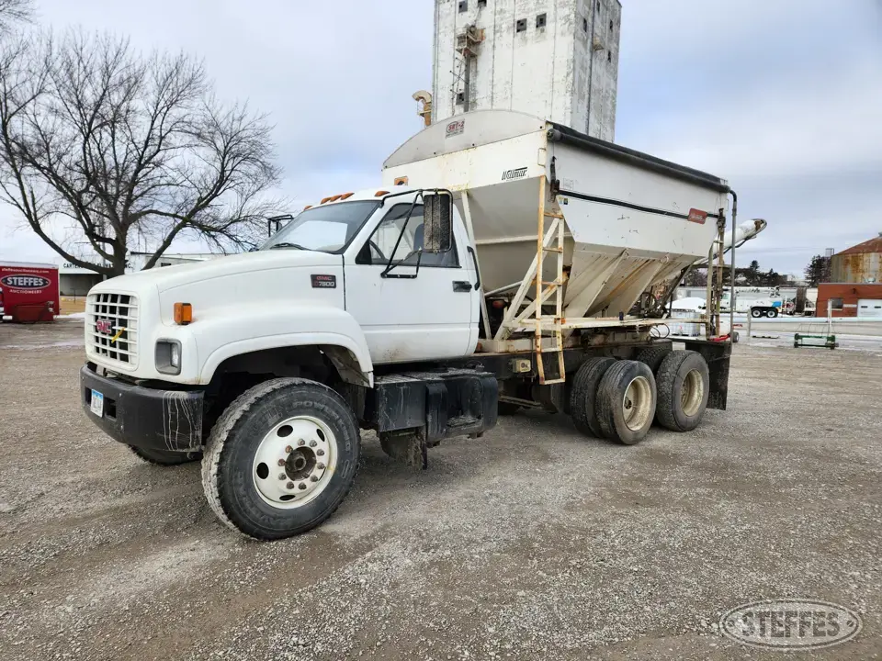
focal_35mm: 23
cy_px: 330
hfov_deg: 73.9
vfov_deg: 58.9
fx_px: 586
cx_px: 441
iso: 20
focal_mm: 5.4
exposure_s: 1/1192
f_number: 1.8
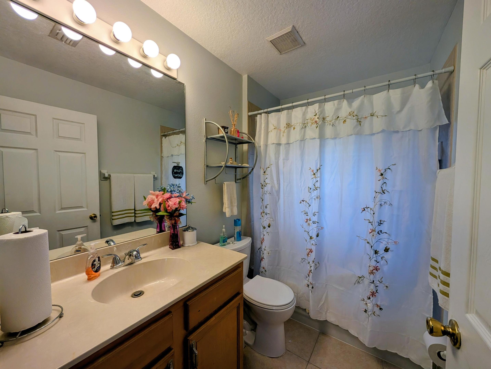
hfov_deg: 110.5
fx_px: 170
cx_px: 246
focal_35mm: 12
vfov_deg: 94.6
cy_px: 184
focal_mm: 2.02
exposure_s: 1/164
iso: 45
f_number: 1.7
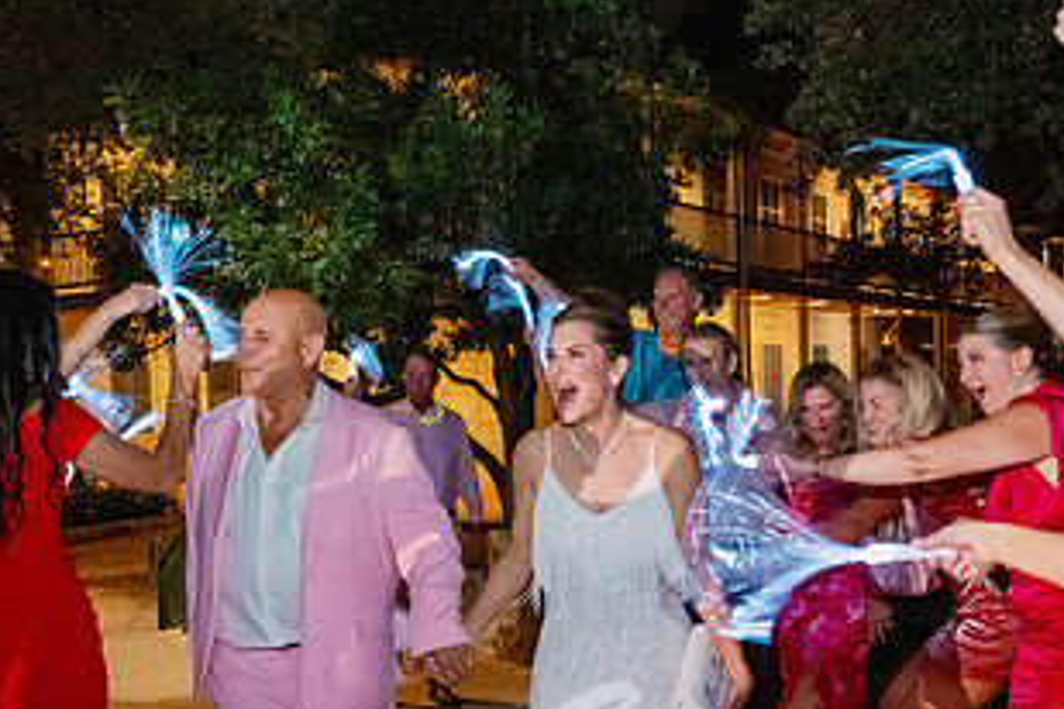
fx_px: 1330
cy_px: 487
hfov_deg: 43.4
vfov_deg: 29.6
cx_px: 441
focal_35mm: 45
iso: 4000
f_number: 3.5
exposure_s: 1/125
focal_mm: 24
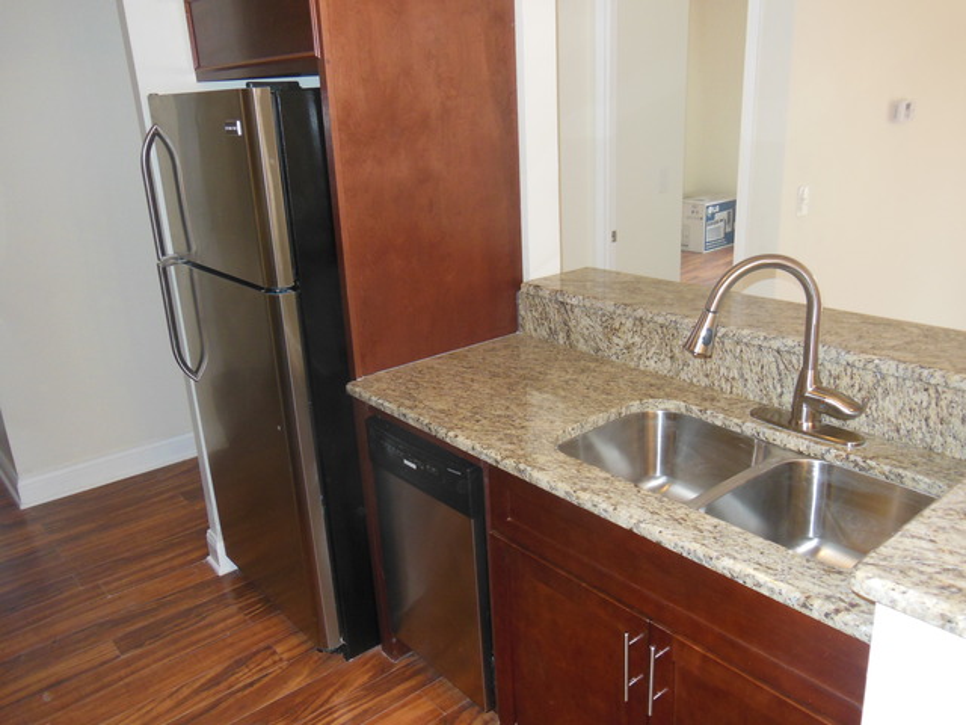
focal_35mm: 29
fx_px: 809
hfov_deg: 61.7
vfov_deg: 48.2
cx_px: 483
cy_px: 362
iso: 320
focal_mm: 5.2
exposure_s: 1/25
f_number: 3.7
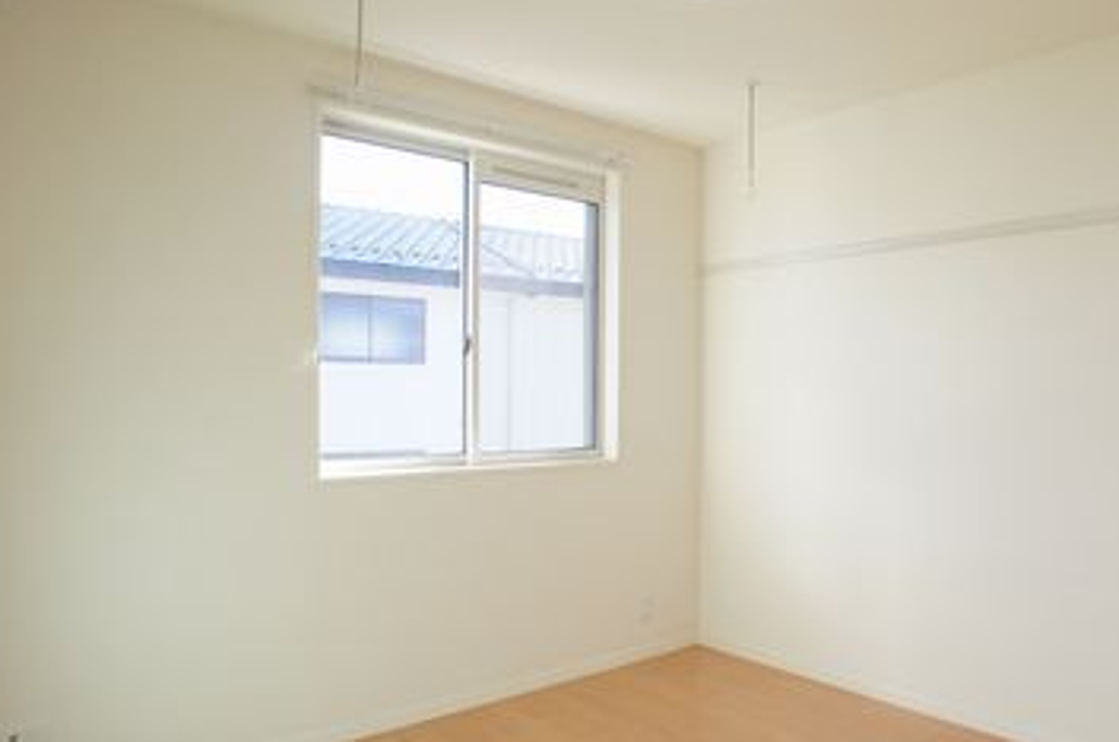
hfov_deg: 55.5
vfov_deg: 38.7
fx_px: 1055
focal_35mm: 34
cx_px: 666
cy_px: 409
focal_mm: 16
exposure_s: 1/80
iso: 200
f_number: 4.5
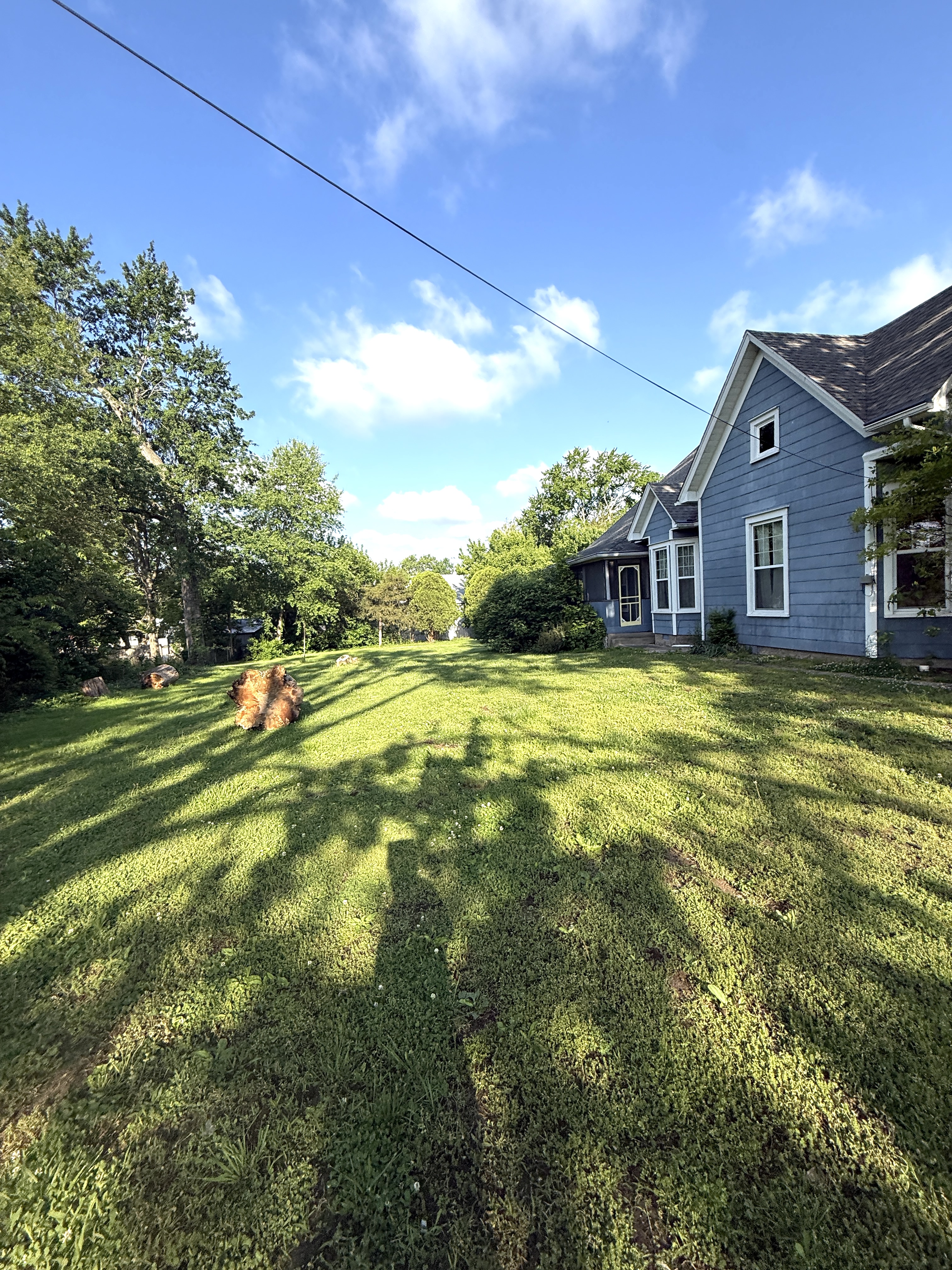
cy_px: 635
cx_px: 476
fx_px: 513
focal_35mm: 14
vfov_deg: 102.1
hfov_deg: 85.7
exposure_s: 1/1050
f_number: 2.2
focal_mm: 2.22
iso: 50
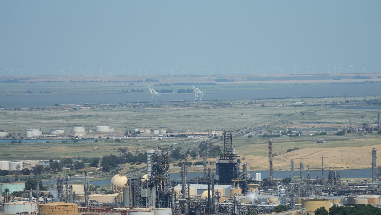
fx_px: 2576
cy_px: 158
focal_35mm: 255
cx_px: 199
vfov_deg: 4.8
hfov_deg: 8.5
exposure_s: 1/3200
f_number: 6.3
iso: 500
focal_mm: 174
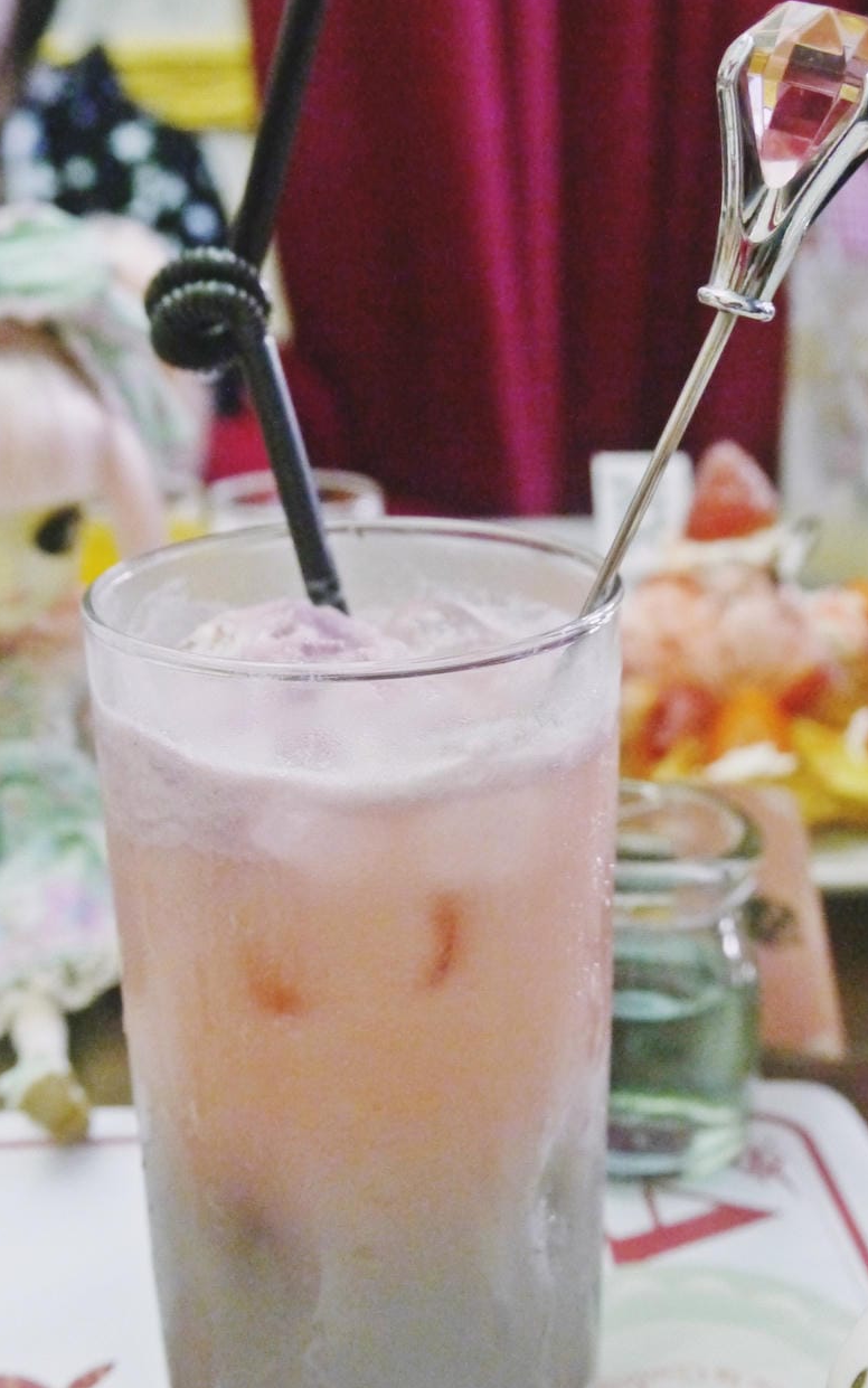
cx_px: 346
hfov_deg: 31.2
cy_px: 781
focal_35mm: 41
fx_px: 1551
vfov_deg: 48.1
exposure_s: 1/25
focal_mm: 15
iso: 1600
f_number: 3.9
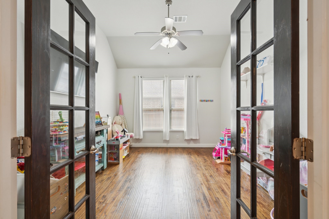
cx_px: 164
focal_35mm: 16
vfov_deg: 73.7
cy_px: 110
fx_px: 146
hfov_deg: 96.7
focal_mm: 16
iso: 400
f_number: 8
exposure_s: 1/30
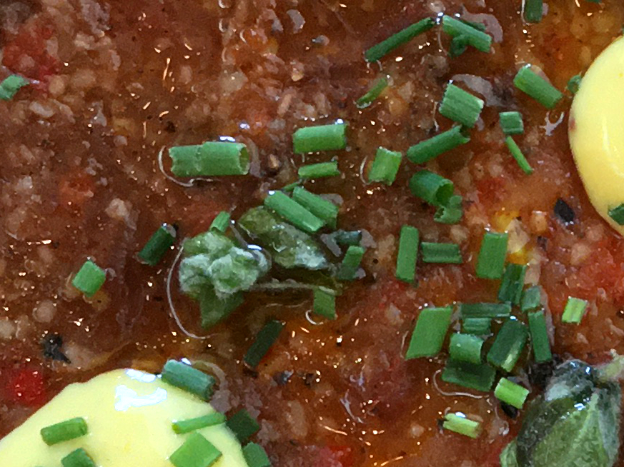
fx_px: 2415
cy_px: 474
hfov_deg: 13.8
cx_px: 956
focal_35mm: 134
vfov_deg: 11.0
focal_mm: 4.2
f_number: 2.2
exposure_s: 1/33
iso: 160
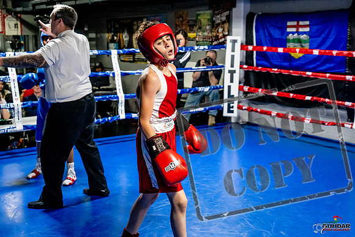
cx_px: 178
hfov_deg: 38.2
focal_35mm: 52
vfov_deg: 26.0
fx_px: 513
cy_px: 118
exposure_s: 1/800
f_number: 2.8
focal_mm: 35
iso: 5000
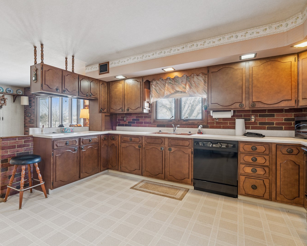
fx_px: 173
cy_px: 121
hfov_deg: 82.5
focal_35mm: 19
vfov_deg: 70.9
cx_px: 126
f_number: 10
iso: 400
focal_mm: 16
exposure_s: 1/3.33
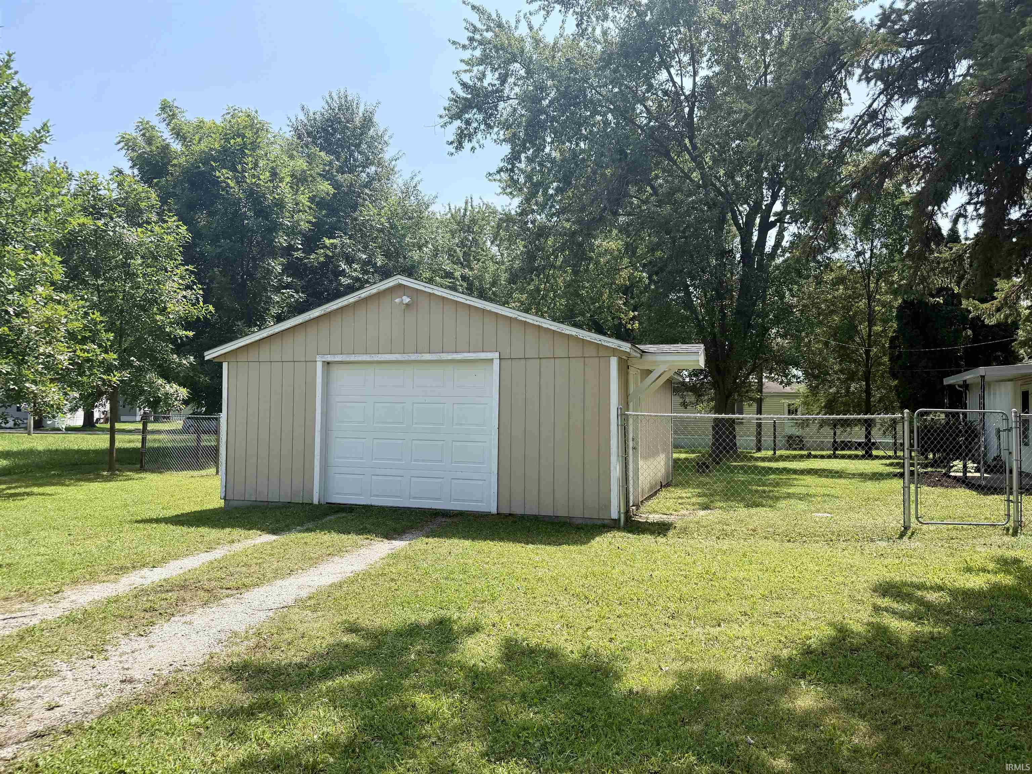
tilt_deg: +1.8
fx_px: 716
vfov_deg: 56.8
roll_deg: -1.1
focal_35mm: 24
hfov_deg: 71.6
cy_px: 387
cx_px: 516
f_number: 1.78
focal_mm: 6.76
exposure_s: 1/3145
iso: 100
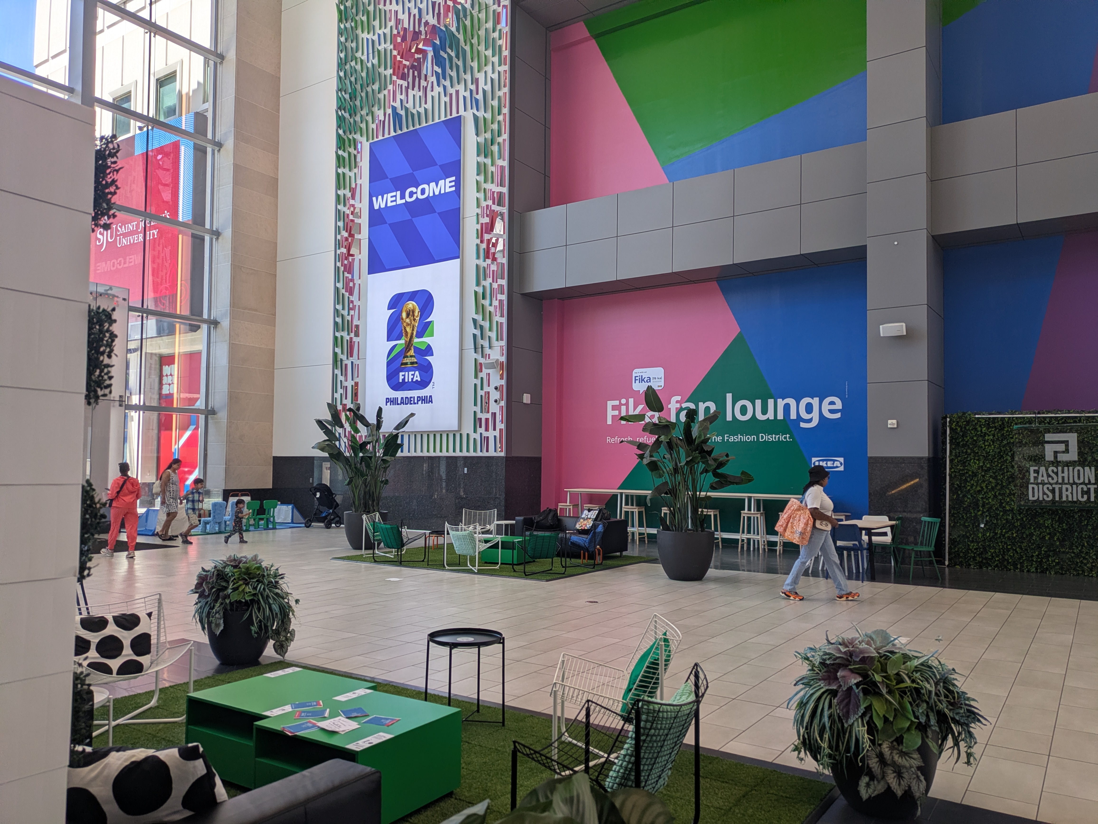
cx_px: 549
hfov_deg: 69.4
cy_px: 412
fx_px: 793
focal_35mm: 25
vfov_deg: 54.9
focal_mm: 5.43
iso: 45
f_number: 1.89
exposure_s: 1/305
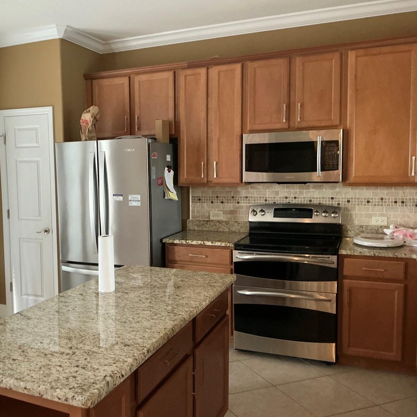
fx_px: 463
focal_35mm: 34
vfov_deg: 48.5
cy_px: 208
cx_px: 131
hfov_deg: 47.5
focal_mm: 3
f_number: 1.8
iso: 200
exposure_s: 1/60
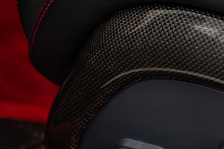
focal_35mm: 179
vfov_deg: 7.6
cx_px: 241
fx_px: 1113
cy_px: 155
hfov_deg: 11.3
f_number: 5.5
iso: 250
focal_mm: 55
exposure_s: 1/60
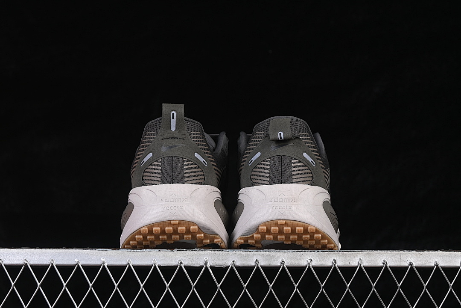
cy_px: 154
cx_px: 230
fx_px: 960
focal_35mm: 75
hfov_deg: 27.0
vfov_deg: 18.2
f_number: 7.1
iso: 160
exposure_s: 1/60
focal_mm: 50
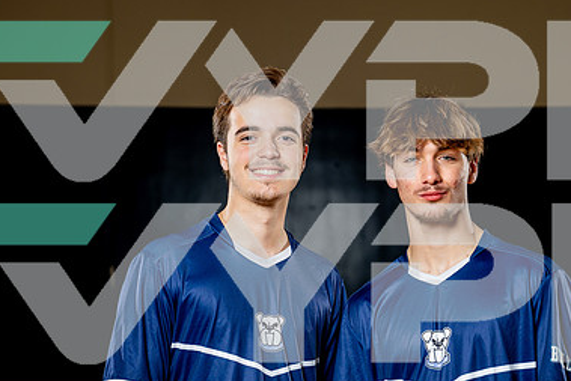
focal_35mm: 108
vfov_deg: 12.7
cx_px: 342
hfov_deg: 18.9
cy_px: 284
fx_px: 1714
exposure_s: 1/250
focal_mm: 70
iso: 100
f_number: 4
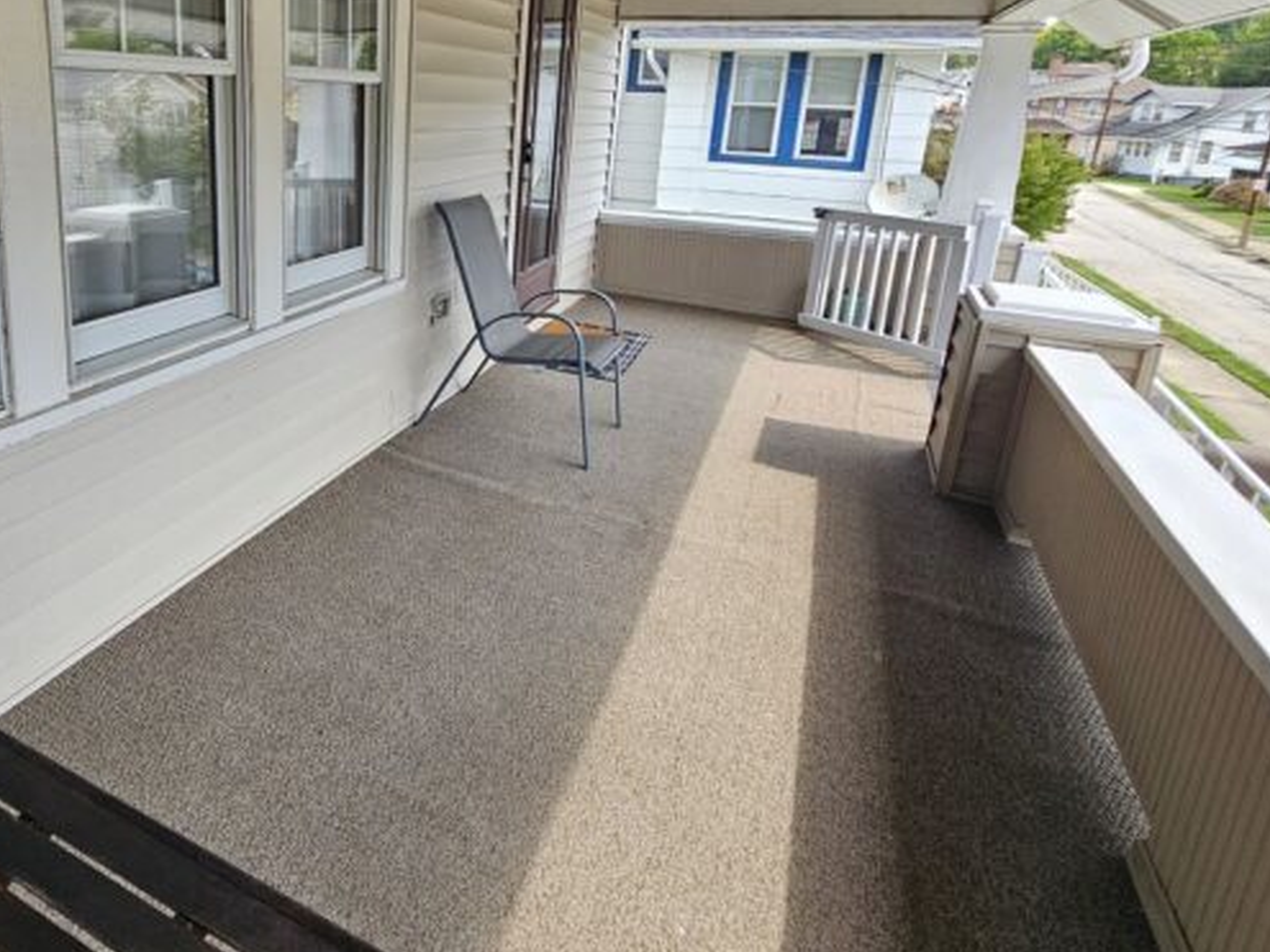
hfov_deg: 75.4
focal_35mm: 21
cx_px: 380
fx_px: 770
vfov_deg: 61.5
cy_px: 298
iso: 50
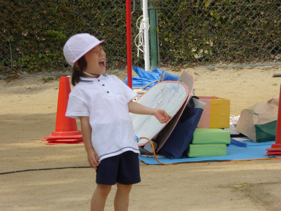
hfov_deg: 5.5
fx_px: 2906
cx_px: 140
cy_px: 106
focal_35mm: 358
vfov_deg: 4.2
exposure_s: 1/400
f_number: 5.9
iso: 100
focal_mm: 57.7
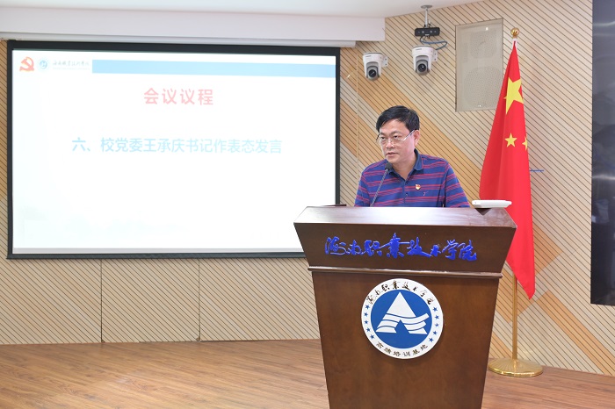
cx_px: 308
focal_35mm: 35
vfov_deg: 37.8
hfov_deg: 54.5
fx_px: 598
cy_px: 204
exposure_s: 1/125
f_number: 4
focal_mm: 35
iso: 1100
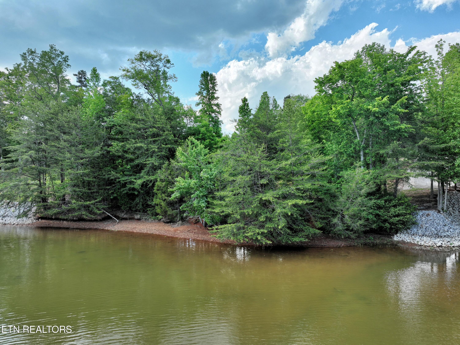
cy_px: 172
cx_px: 230
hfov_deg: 71.6
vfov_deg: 56.8
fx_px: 319
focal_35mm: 24
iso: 400
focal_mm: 12.29
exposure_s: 1/1000
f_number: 2.8
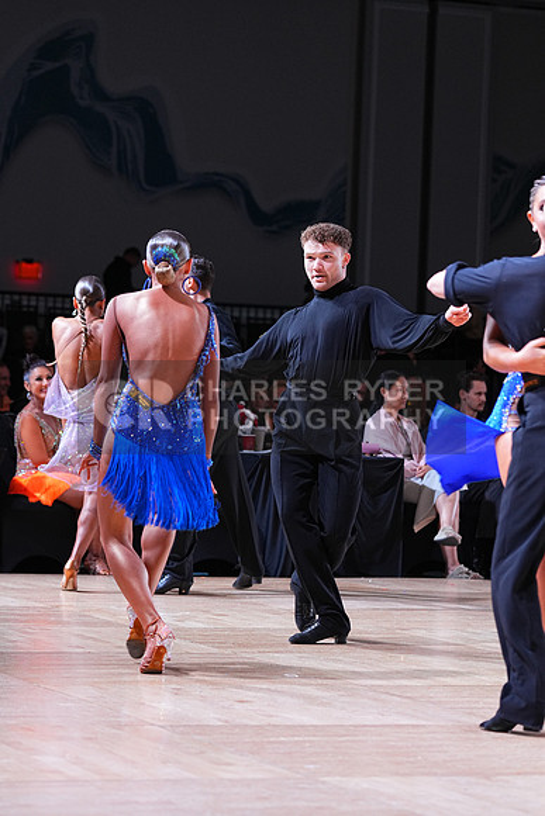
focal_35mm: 117
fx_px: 2655
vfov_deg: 17.5
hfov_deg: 11.7
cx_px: 272
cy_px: 408
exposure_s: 1/250
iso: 1600
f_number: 4
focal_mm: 117
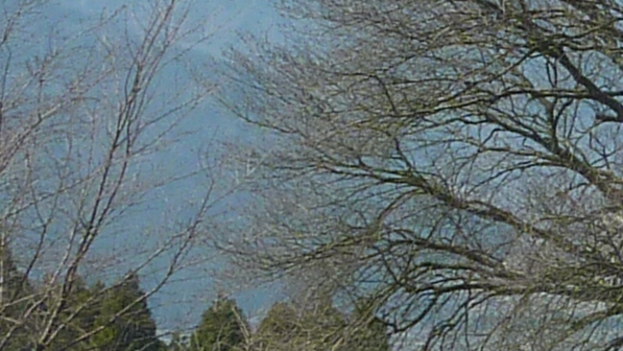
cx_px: 1056
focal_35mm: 299
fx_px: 4940
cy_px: 29
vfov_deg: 4.1
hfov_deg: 7.1
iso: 80
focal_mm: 7.3
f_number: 4.5
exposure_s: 1/400
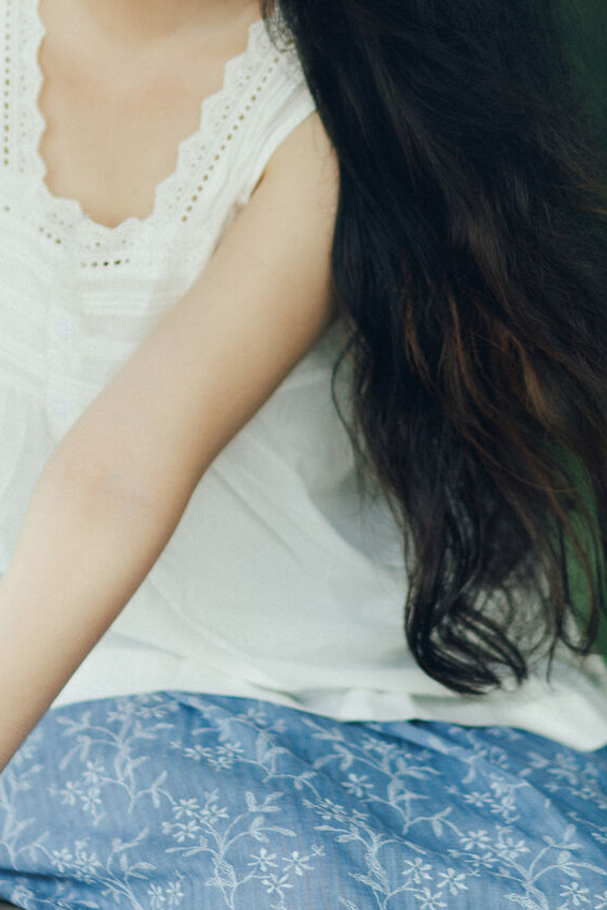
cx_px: 132
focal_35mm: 180
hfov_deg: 7.6
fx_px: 4550
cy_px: 233
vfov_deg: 11.4
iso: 320
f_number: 2
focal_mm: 85
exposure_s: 1/250
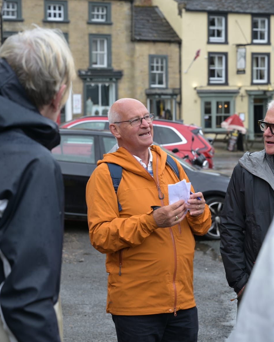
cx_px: 150
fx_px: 882
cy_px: 186
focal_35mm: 87
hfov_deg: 17.7
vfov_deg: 22.0
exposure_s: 1/250
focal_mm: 70
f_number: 5.6
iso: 125
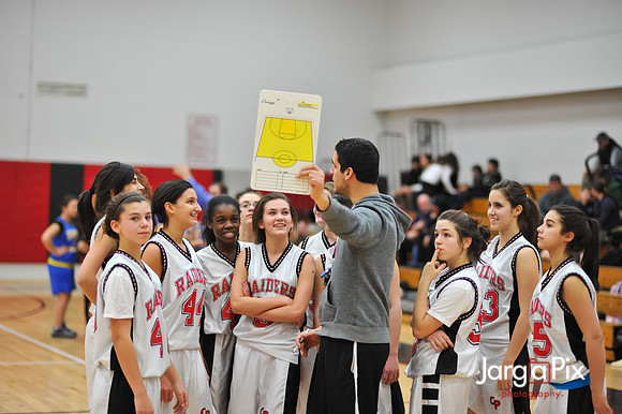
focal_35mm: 85
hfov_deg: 23.9
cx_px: 311
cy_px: 207
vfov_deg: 16.1
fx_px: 1468
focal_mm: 85
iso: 1400
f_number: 2
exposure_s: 1/500
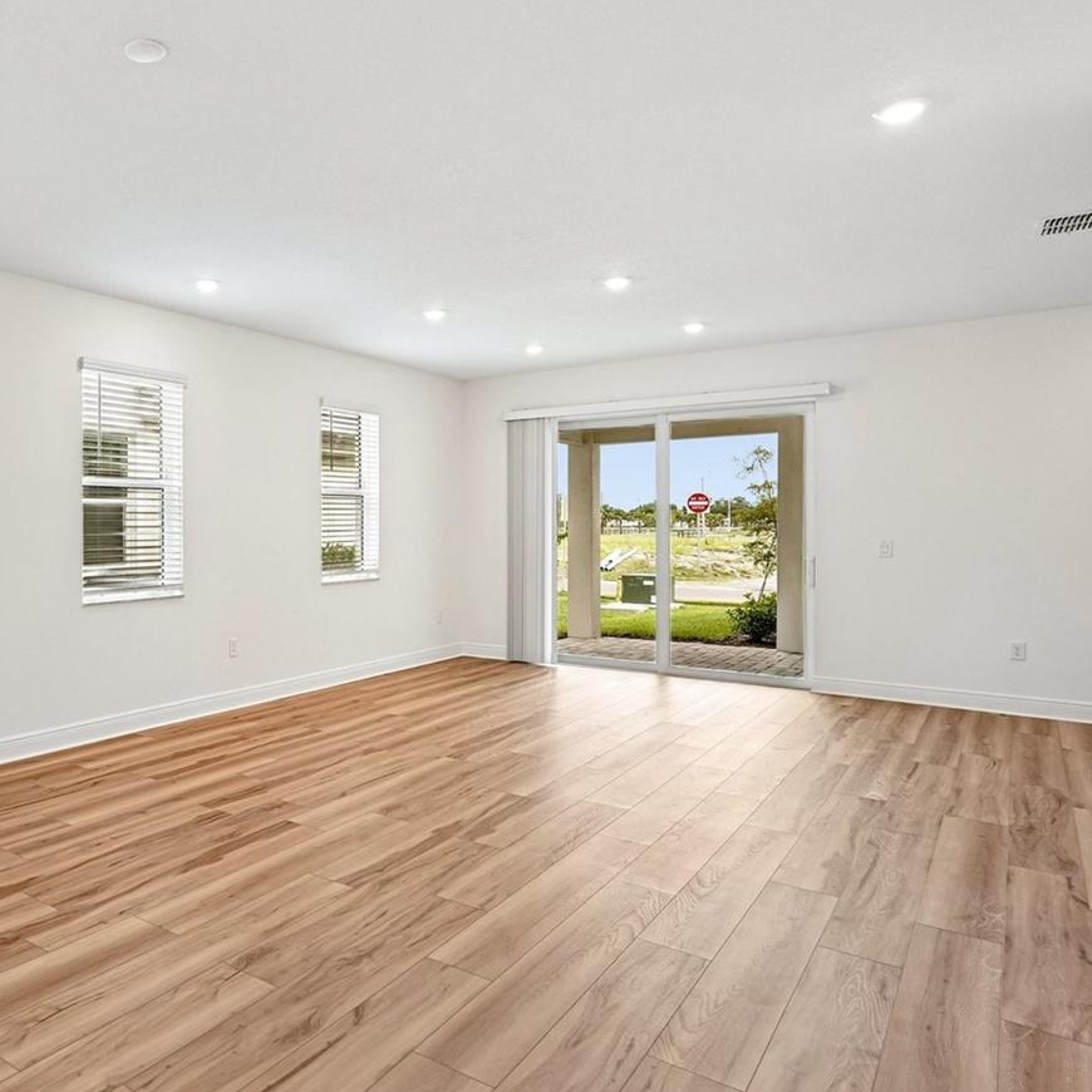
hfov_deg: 56.9
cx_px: 221
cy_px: 511
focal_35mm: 26
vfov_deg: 61.3
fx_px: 920
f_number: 8
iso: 400
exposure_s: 1/50
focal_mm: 16.5
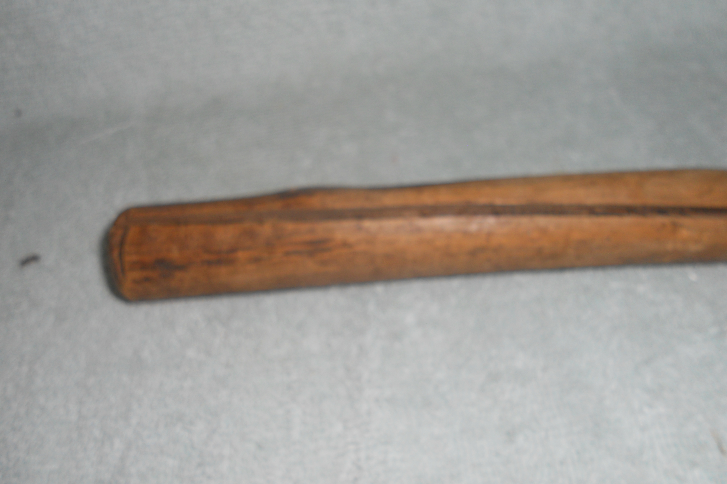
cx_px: 368
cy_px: 253
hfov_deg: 55.8
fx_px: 687
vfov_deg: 38.9
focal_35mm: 34
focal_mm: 5.8
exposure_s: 1/25
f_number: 8.8
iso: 80
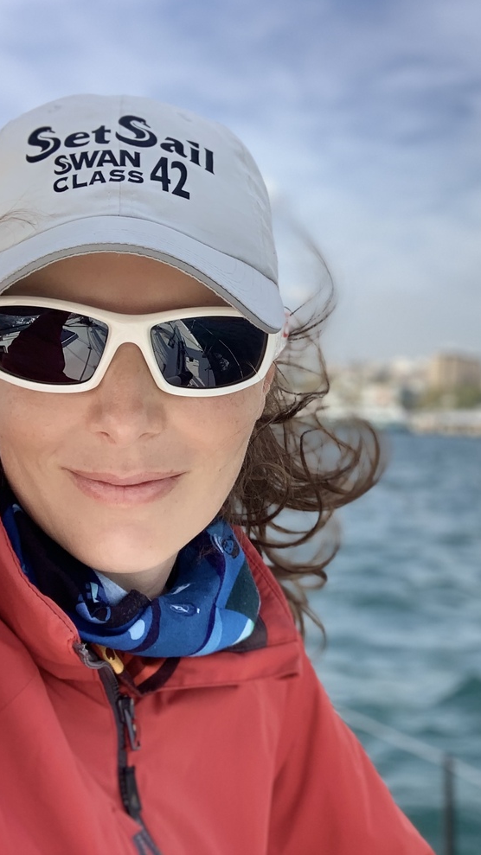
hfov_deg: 25.0
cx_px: 391
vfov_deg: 43.7
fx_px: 1066
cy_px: 424
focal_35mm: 47
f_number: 2.2
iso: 16
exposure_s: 1/532
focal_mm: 2.87
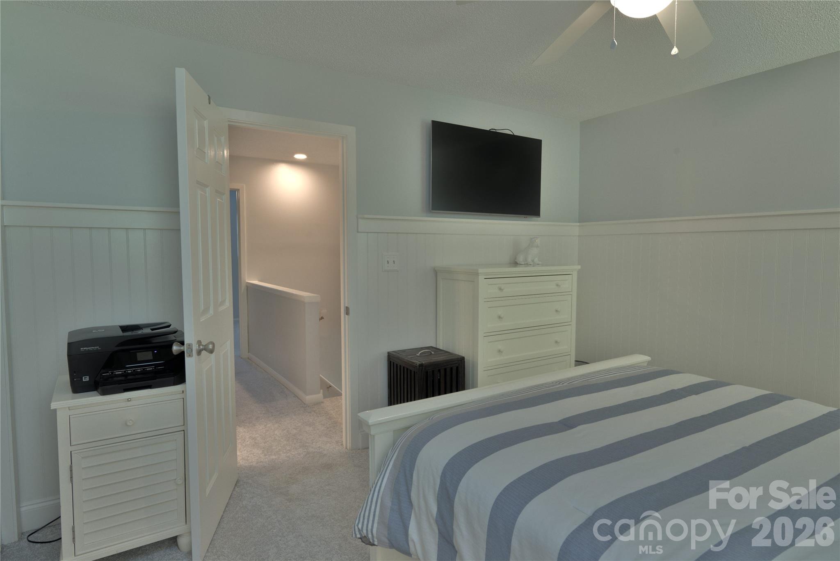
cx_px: 420
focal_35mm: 20
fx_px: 467
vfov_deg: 62.0
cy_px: 280
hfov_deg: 84.0
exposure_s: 1/3
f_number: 7.1
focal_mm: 20
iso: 100
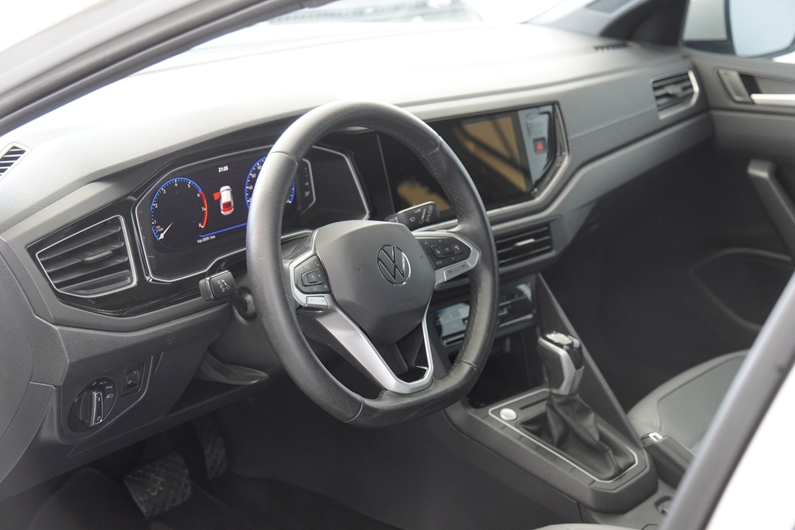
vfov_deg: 23.2
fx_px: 1292
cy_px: 265
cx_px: 398
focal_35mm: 58
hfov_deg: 34.2
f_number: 2.8
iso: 1600
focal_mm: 39
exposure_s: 1/160
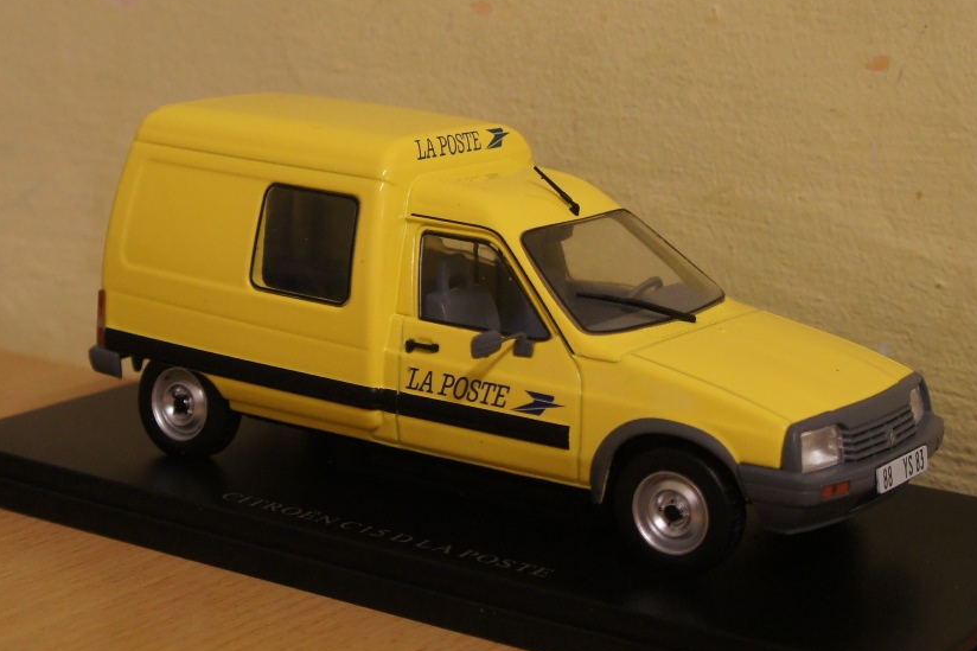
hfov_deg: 42.2
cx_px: 526
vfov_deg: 28.8
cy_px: 359
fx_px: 1265
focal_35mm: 47
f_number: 4
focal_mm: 25
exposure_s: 1/40
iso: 640
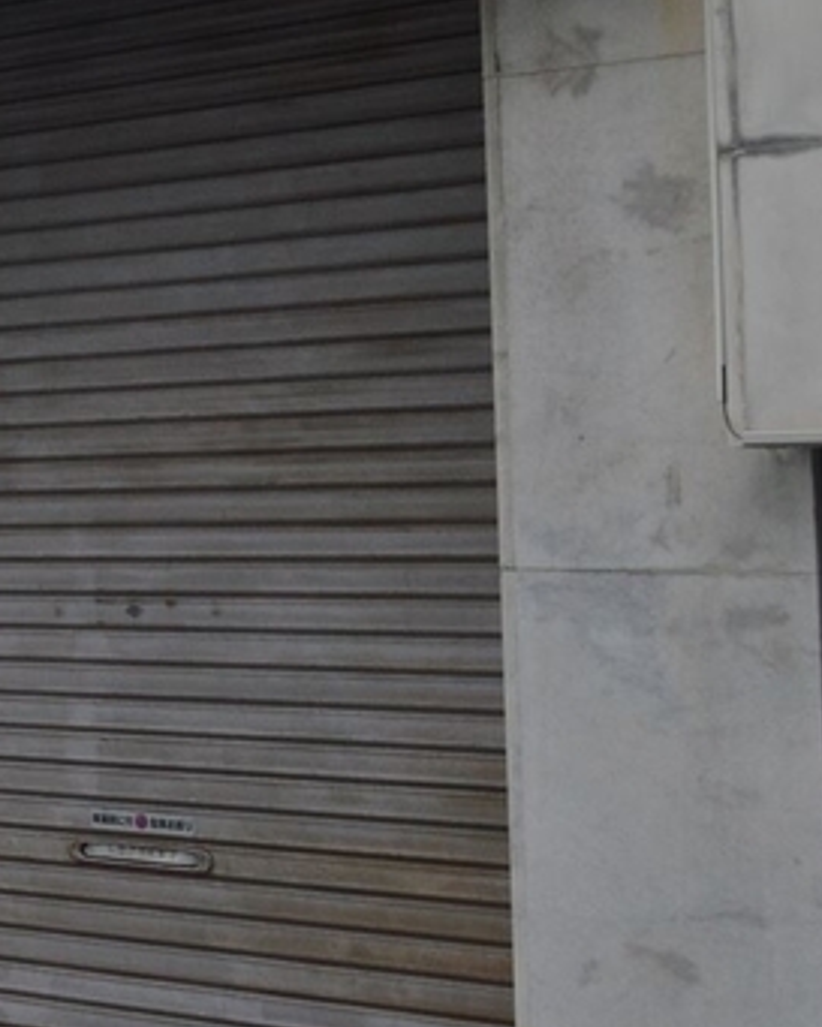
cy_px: 166
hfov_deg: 14.0
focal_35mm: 99
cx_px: -611
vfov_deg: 19.1
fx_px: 3009
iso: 400
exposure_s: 1/100
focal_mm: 20
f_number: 5
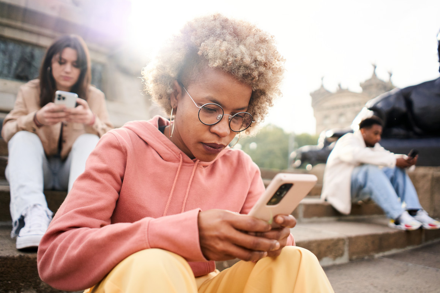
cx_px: 219
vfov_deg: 44.9
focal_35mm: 29
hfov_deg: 63.7
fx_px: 354
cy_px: 145
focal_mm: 28
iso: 320
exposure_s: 1/4000
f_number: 2
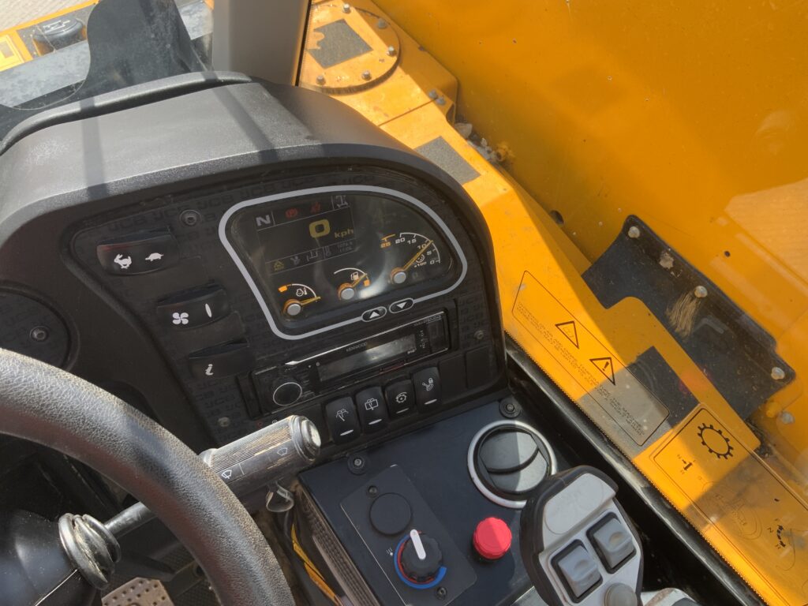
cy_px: 303
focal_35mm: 29
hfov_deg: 61.7
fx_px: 677
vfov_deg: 48.2
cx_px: 404
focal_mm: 3
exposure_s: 1/335
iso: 16
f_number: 1.8
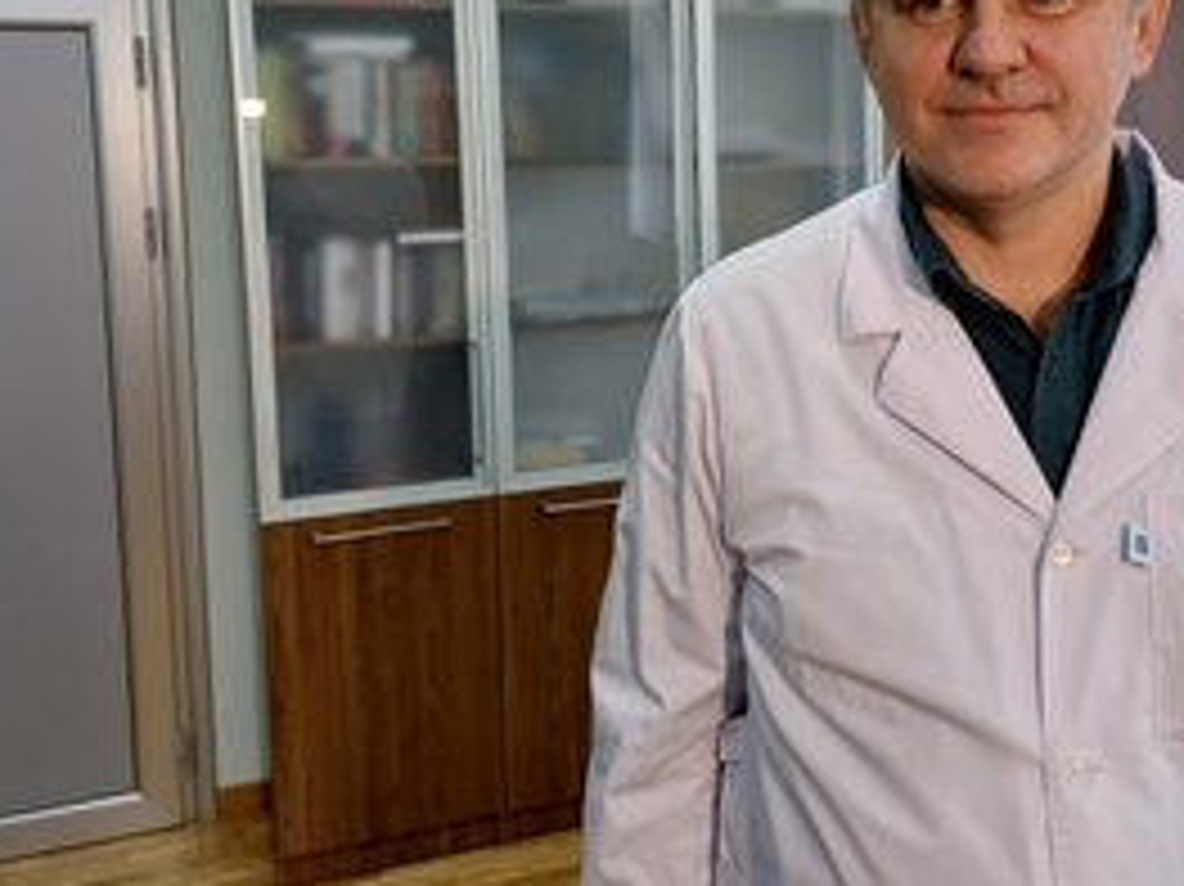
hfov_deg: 48.7
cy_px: 306
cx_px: 711
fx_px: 1299
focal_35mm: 38
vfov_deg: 37.3
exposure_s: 1/50
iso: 125
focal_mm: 4.65
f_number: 1.8
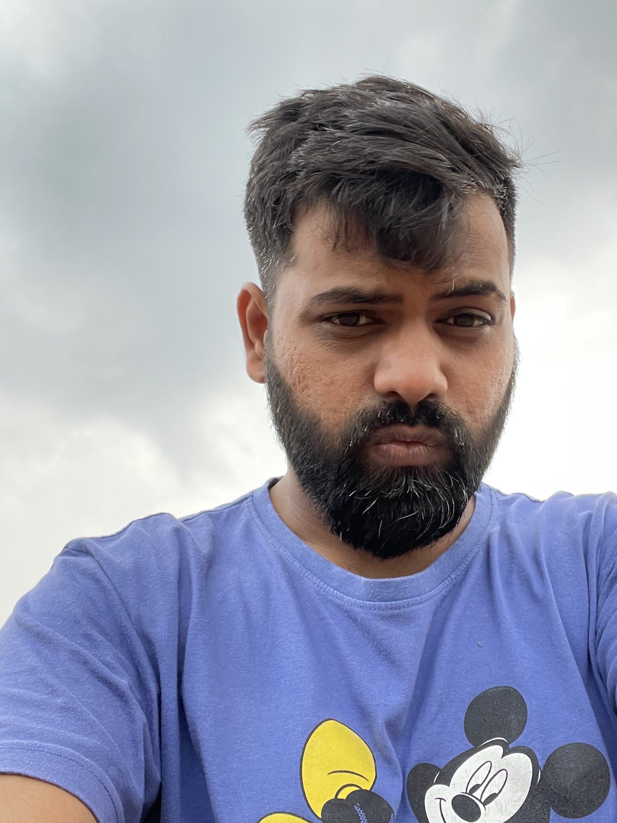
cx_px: 358
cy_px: 421
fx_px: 879
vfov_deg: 50.1
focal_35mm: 37
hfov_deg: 38.6
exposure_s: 1/60
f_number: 2.2
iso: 125
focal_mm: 2.71
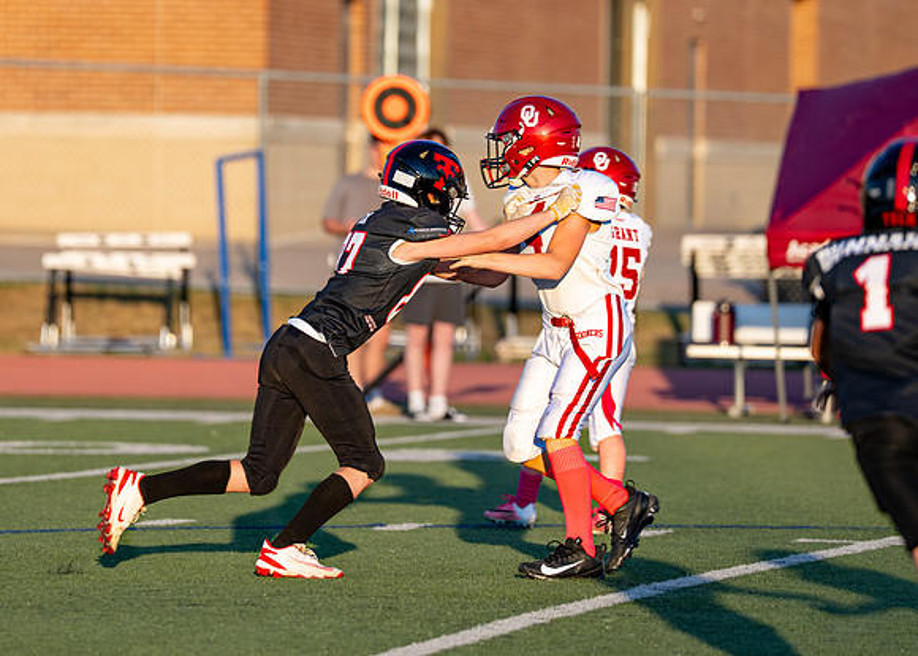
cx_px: 406
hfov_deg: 5.7
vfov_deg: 4.1
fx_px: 9147
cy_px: 169
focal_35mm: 351
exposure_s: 1/1000
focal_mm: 200
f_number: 2.8
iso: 100
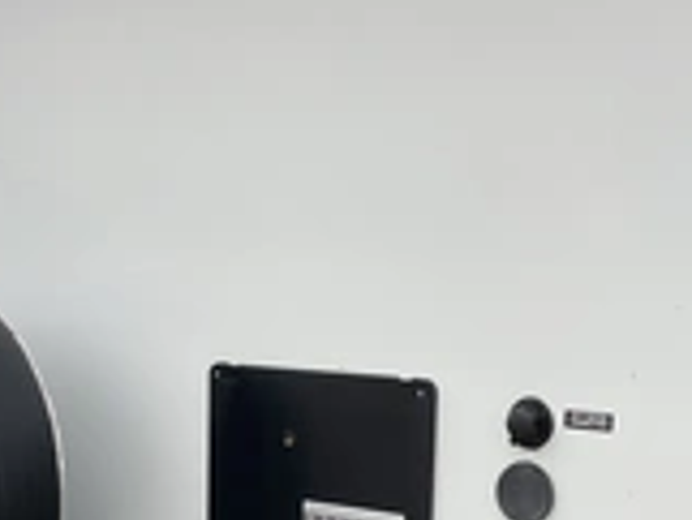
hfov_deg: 27.0
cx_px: 383
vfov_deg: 20.0
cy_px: 481
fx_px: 1440
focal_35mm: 72
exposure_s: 1/620
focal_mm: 3
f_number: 1.8
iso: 25
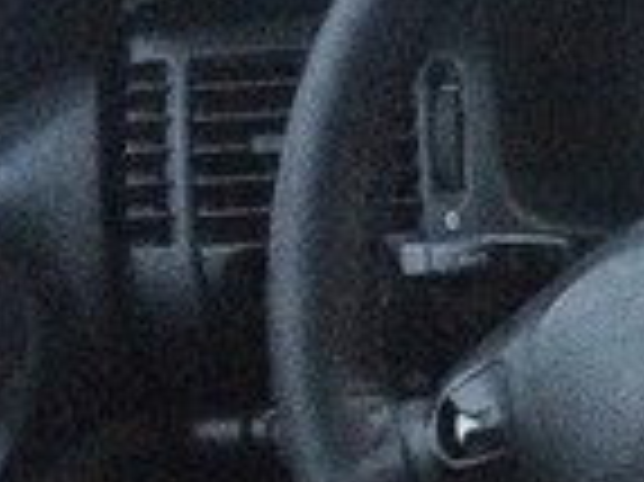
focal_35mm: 134
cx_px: 1085
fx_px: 2491
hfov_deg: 13.5
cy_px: 601
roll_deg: +3.7
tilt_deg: -22.4
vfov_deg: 10.8
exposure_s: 1/17
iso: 800
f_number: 2.2
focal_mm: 4.15
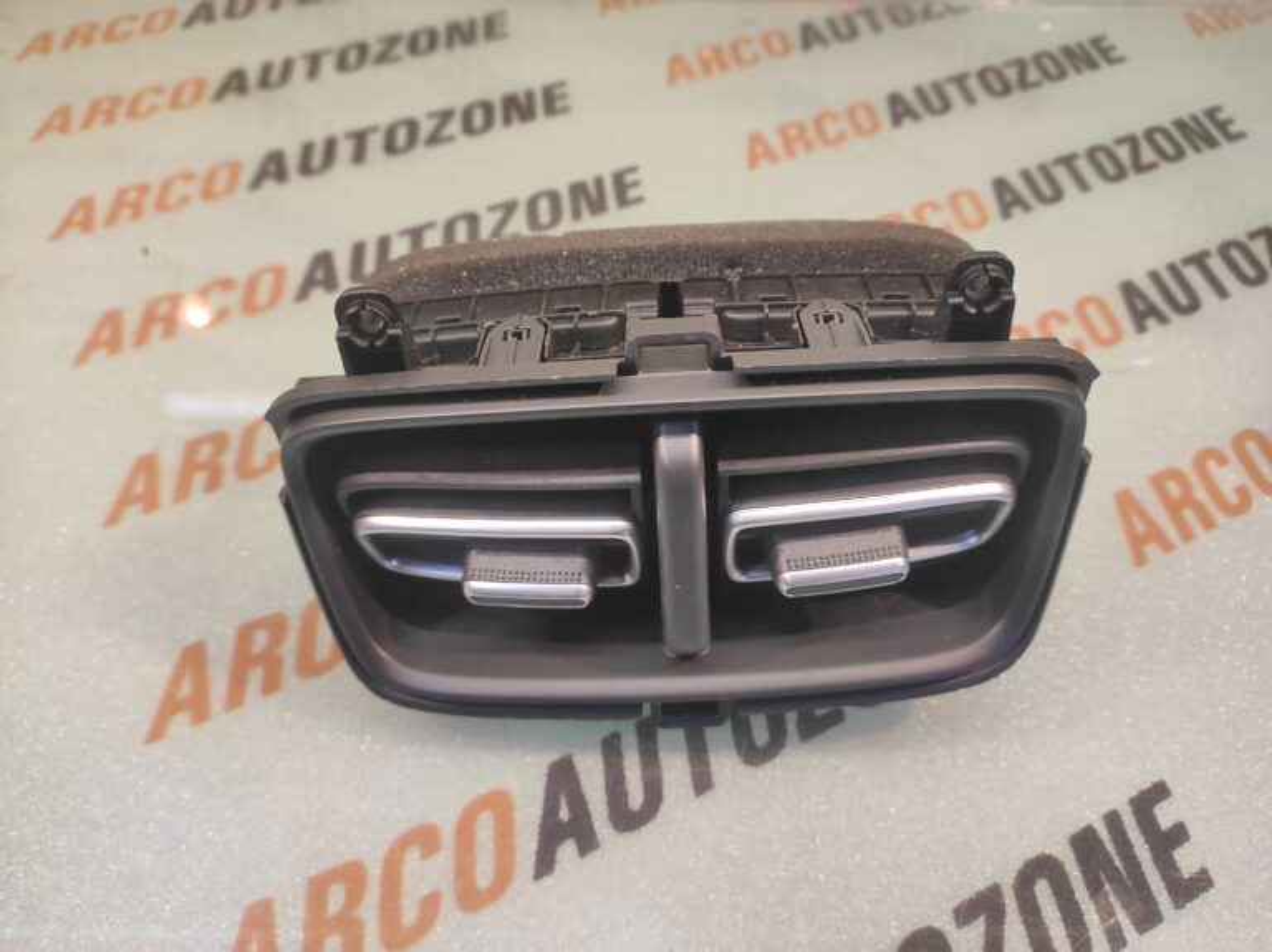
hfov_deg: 91.1
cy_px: 476
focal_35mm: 17
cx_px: 636
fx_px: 624
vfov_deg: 74.7
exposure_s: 1/33
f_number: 1.79
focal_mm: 4.74
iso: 173
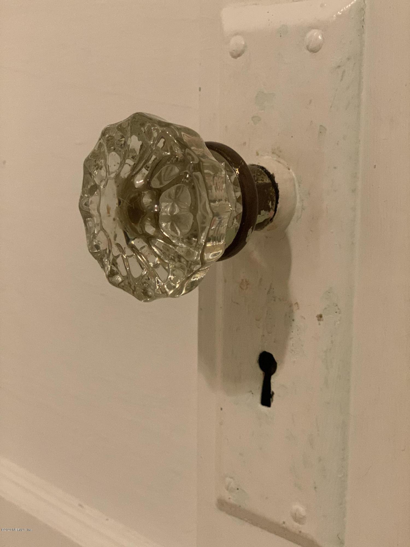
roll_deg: +0.0
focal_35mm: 52
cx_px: 205
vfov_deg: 36.8
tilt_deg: -9.6
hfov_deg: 28.0
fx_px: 821
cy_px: 274
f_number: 2.4
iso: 400
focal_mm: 6
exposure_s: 1/40
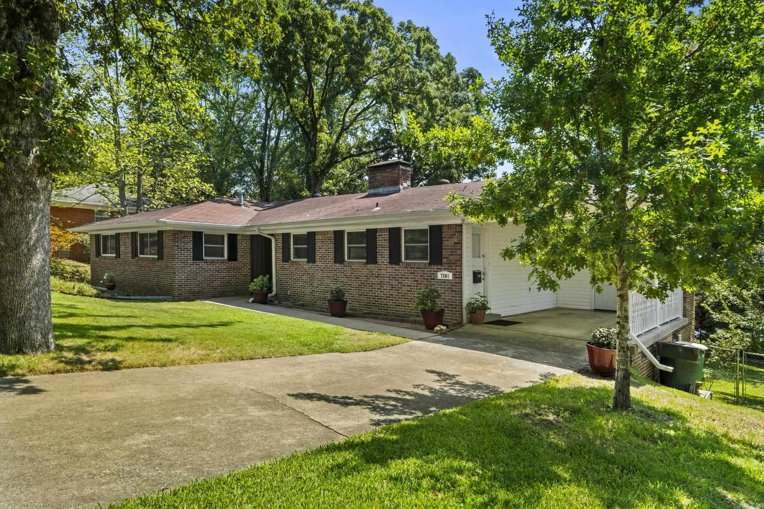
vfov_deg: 61.9
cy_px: 254
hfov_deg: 84.0
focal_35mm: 20
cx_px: 382
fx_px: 424
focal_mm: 13.2
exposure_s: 1/80
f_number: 8
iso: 800
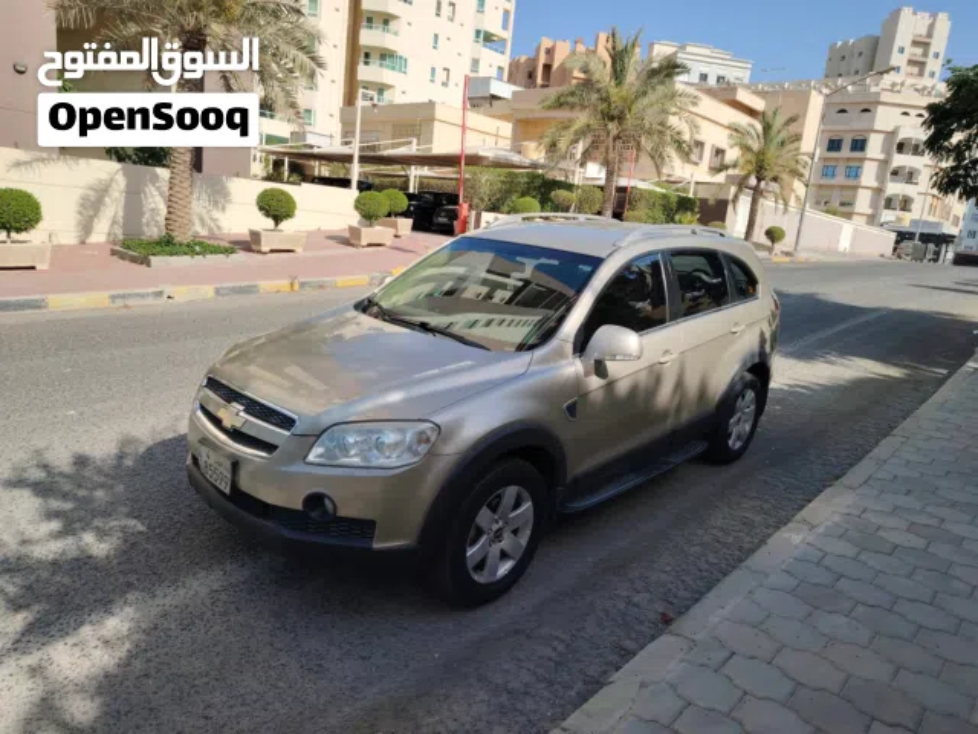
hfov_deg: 71.6
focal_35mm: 24
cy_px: 367
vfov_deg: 56.8
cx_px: 489
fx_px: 678
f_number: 1.75
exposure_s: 1/1052
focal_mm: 5.25
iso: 100
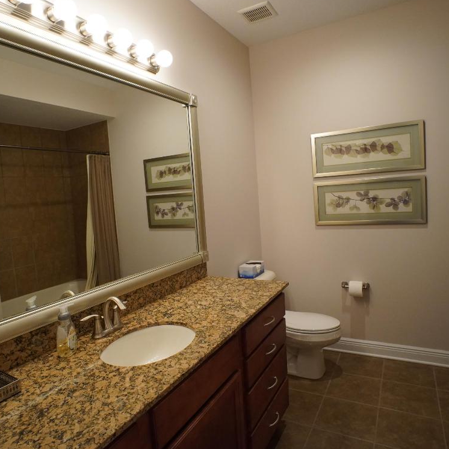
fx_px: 318
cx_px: 215
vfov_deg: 70.5
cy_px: 222
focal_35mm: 22
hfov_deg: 70.4
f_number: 4.5
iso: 2000
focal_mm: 11
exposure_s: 1/160
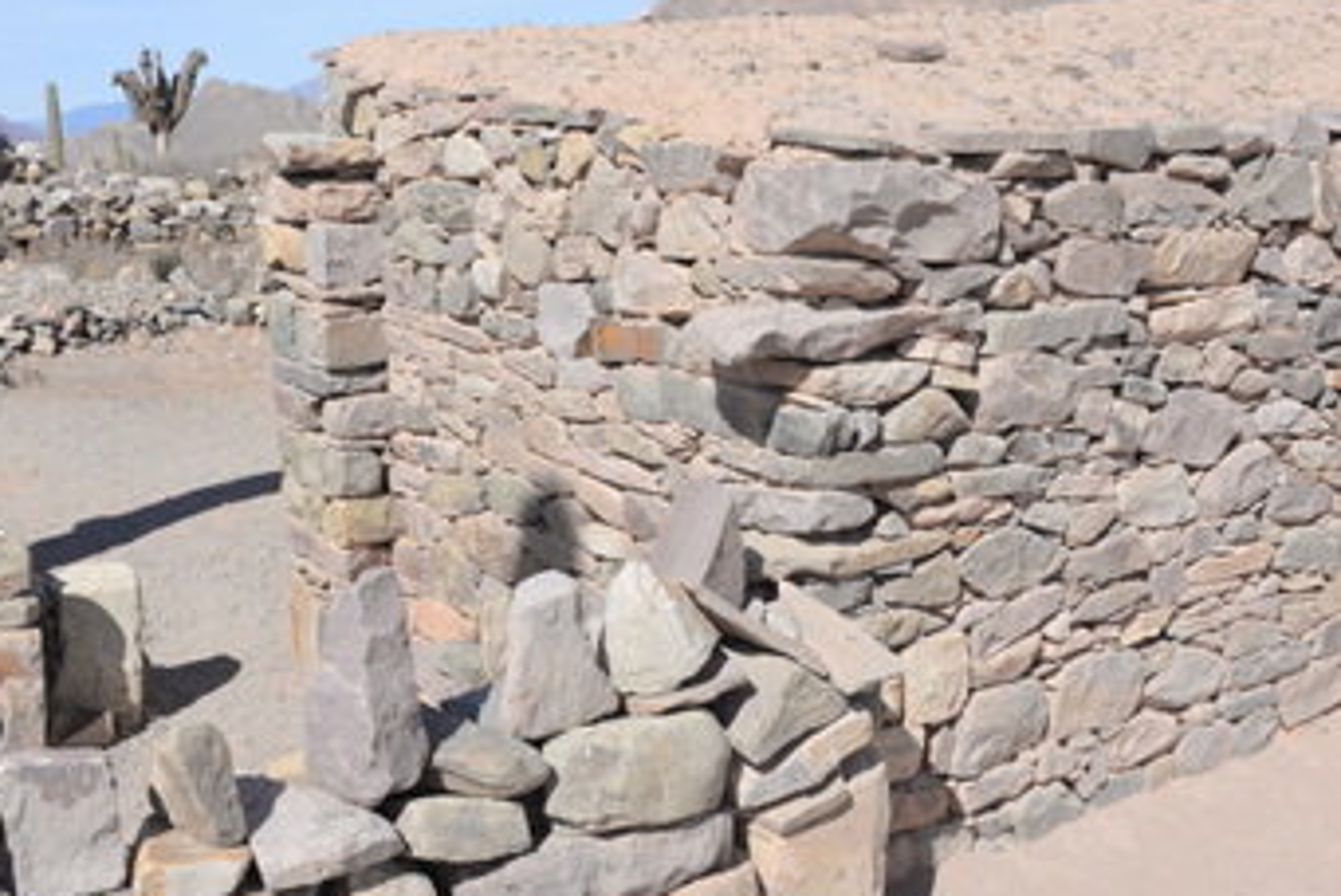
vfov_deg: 32.6
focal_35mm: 41
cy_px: 354
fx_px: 1529
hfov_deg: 47.0
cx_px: 519
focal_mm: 28
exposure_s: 1/320
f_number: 9
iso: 100
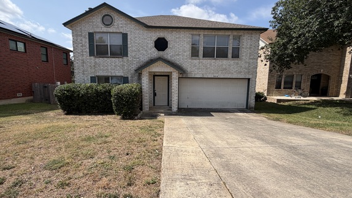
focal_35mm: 17
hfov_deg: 95.9
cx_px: 172
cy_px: 100
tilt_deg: -7.4
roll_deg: -0.3
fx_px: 159
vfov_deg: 63.9
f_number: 2.2
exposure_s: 1/853
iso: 20
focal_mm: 2.22
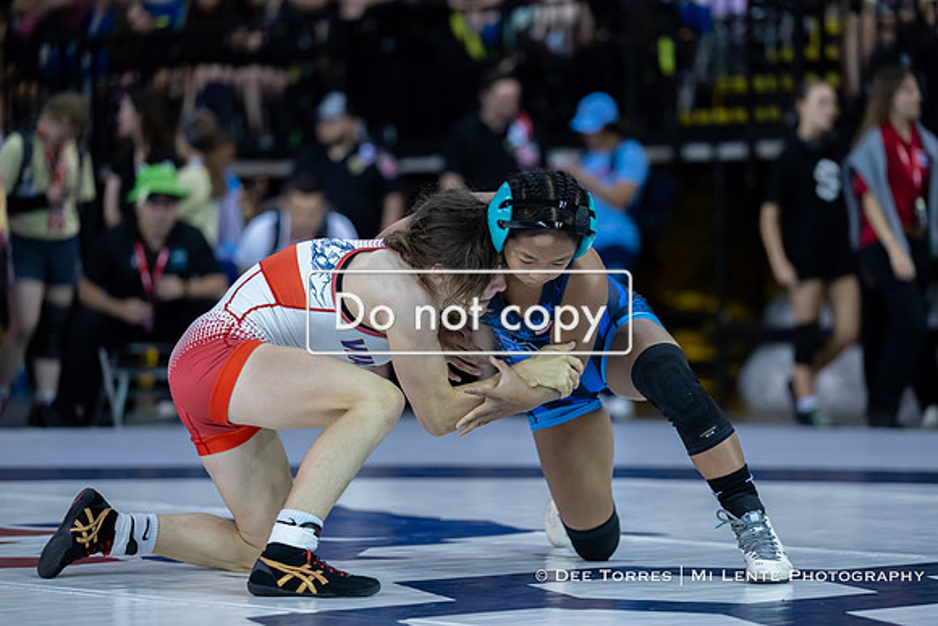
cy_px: 313
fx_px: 3518
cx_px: 469
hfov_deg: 15.2
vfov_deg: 10.2
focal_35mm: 135
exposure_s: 1/800
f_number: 2.8
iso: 2200
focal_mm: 135
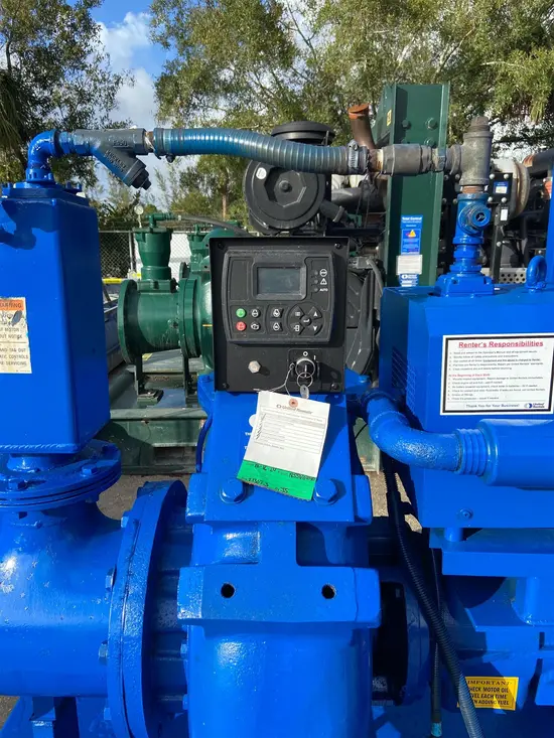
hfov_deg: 53.1
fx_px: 555
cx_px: 277
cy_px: 369
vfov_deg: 67.3
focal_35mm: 26
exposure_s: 1/1377
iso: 32
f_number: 1.8
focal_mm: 4.25
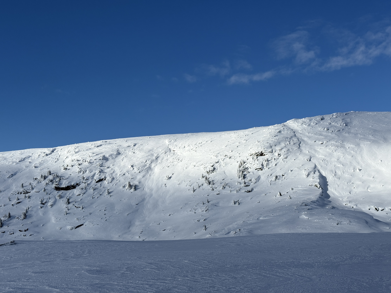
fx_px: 542
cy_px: 146
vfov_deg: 30.3
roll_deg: +0.1
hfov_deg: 39.7
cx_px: 196
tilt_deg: +8.5
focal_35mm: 48
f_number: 1.78
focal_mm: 6.76
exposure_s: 1/11364
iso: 64
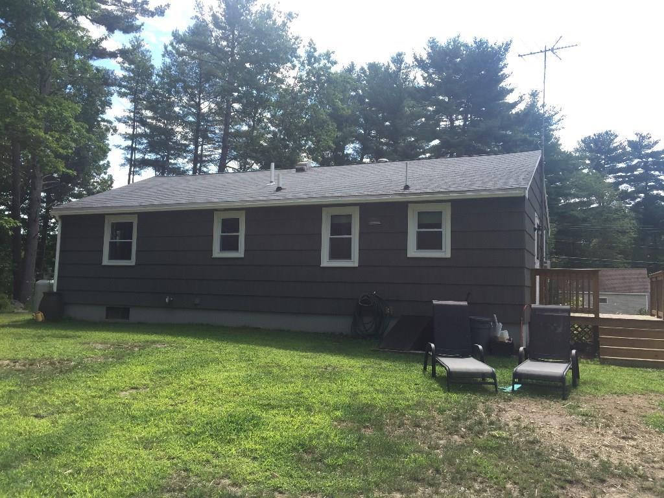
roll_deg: -0.7
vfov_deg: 48.2
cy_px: 249
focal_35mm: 29
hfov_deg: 61.7
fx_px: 556
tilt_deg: +4.5
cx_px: 332
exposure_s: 1/719
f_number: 2.2
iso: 32
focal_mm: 4.15
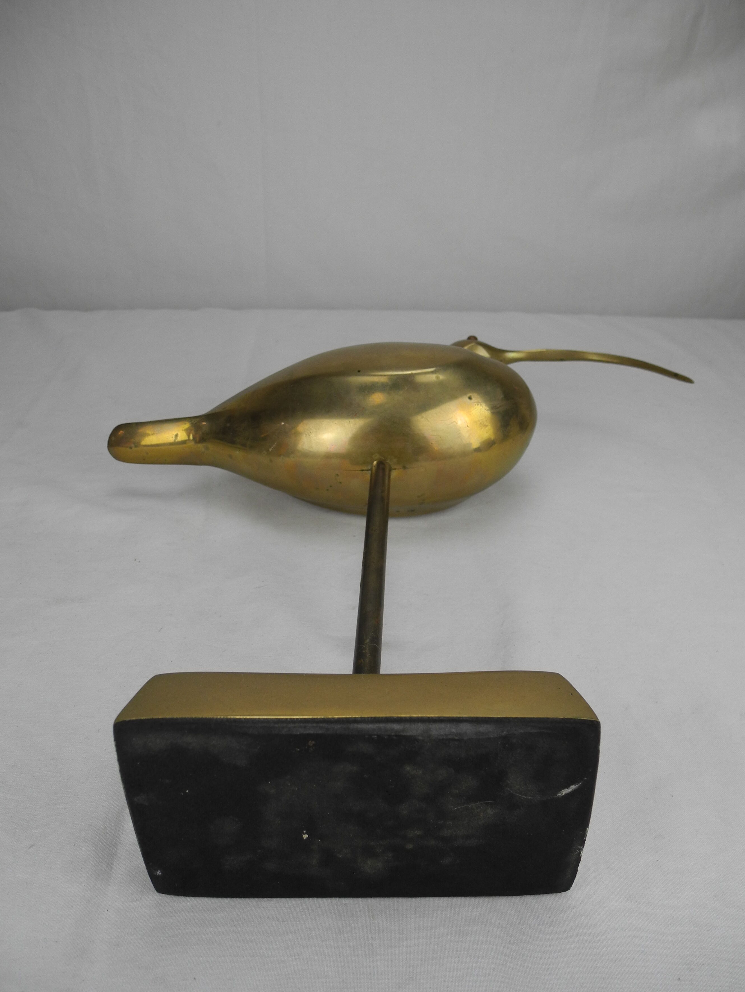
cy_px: 511
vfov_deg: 61.6
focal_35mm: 29
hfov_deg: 48.2
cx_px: 380
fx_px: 832
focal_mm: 6
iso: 100
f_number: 2.8
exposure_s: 1/222
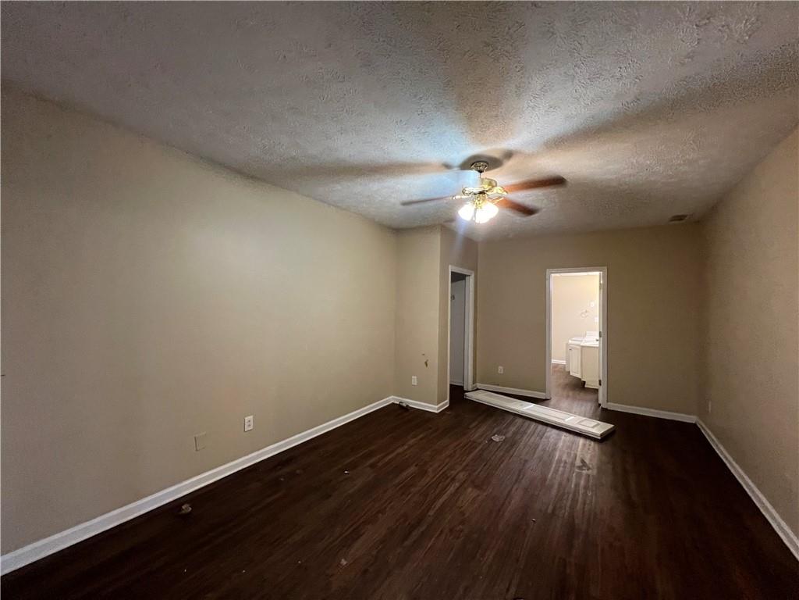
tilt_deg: +2.1
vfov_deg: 89.9
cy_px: 300
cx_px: 400
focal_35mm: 13
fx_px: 300
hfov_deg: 106.2
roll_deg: -0.8
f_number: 1.8
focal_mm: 1.57
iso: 500
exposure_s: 1/60
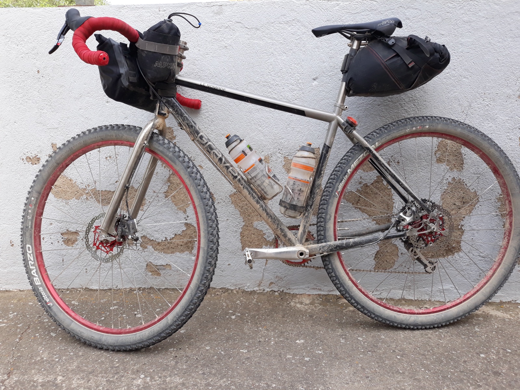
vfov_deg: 51.4
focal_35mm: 27
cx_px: 260
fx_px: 406
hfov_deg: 65.3
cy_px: 195
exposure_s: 1/454
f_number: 1.7
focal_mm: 3.71
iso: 40
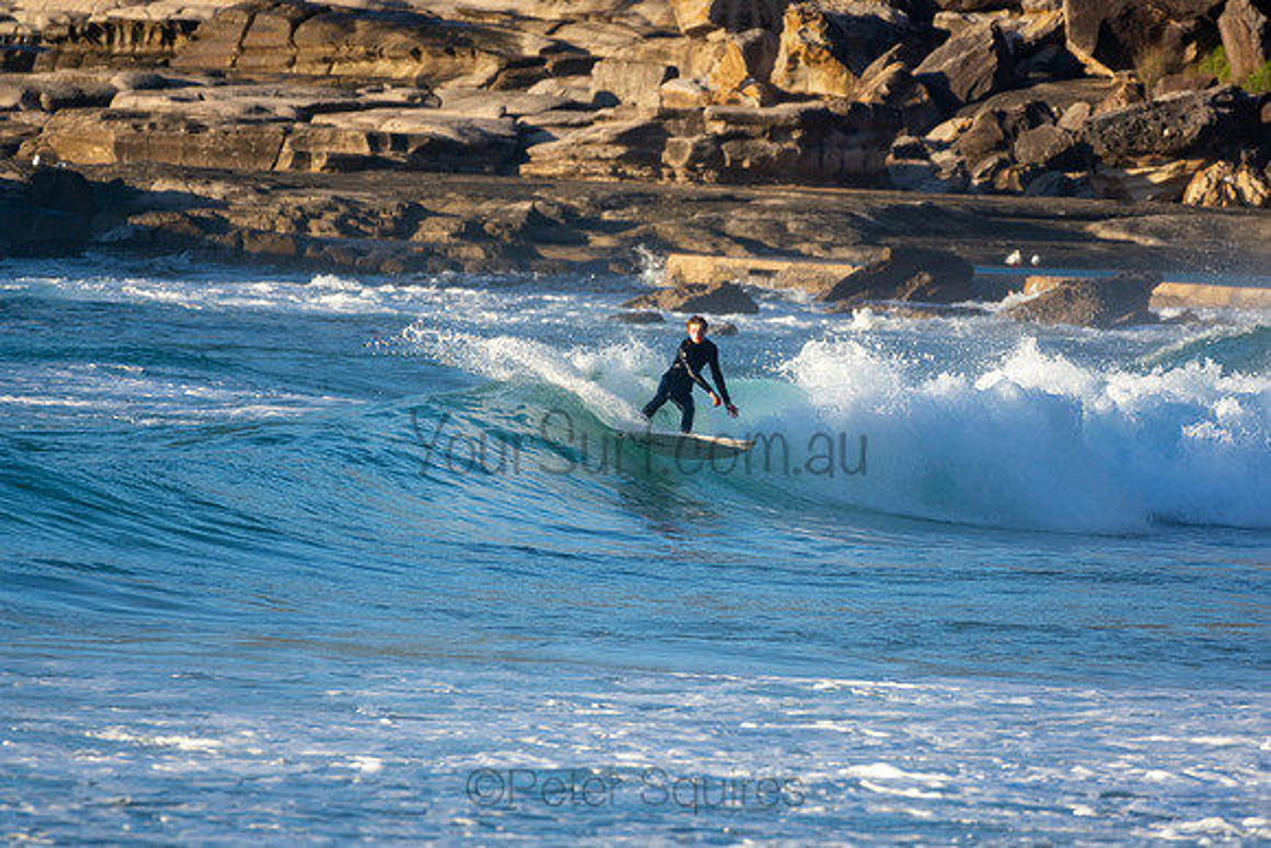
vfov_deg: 1.8
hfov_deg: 2.7
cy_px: 424
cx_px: 636
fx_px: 26484
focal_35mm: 750
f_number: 5.6
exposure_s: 1/640
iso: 250
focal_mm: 500
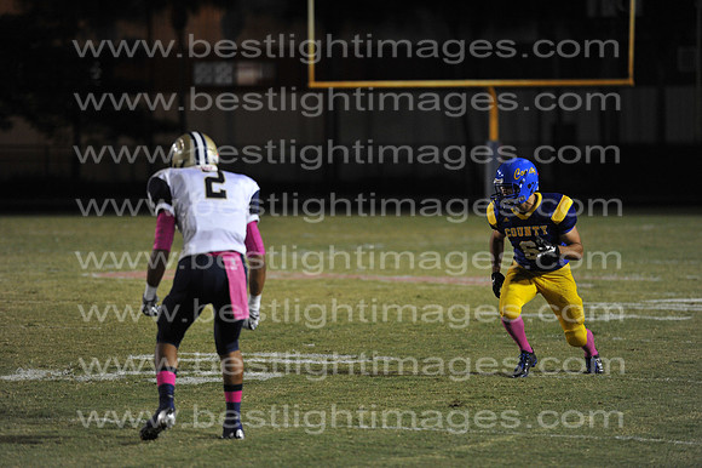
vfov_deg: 6.9
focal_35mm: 200
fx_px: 3898
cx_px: 351
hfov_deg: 10.3
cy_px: 234
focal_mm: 200
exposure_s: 1/400
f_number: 3.2
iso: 3200
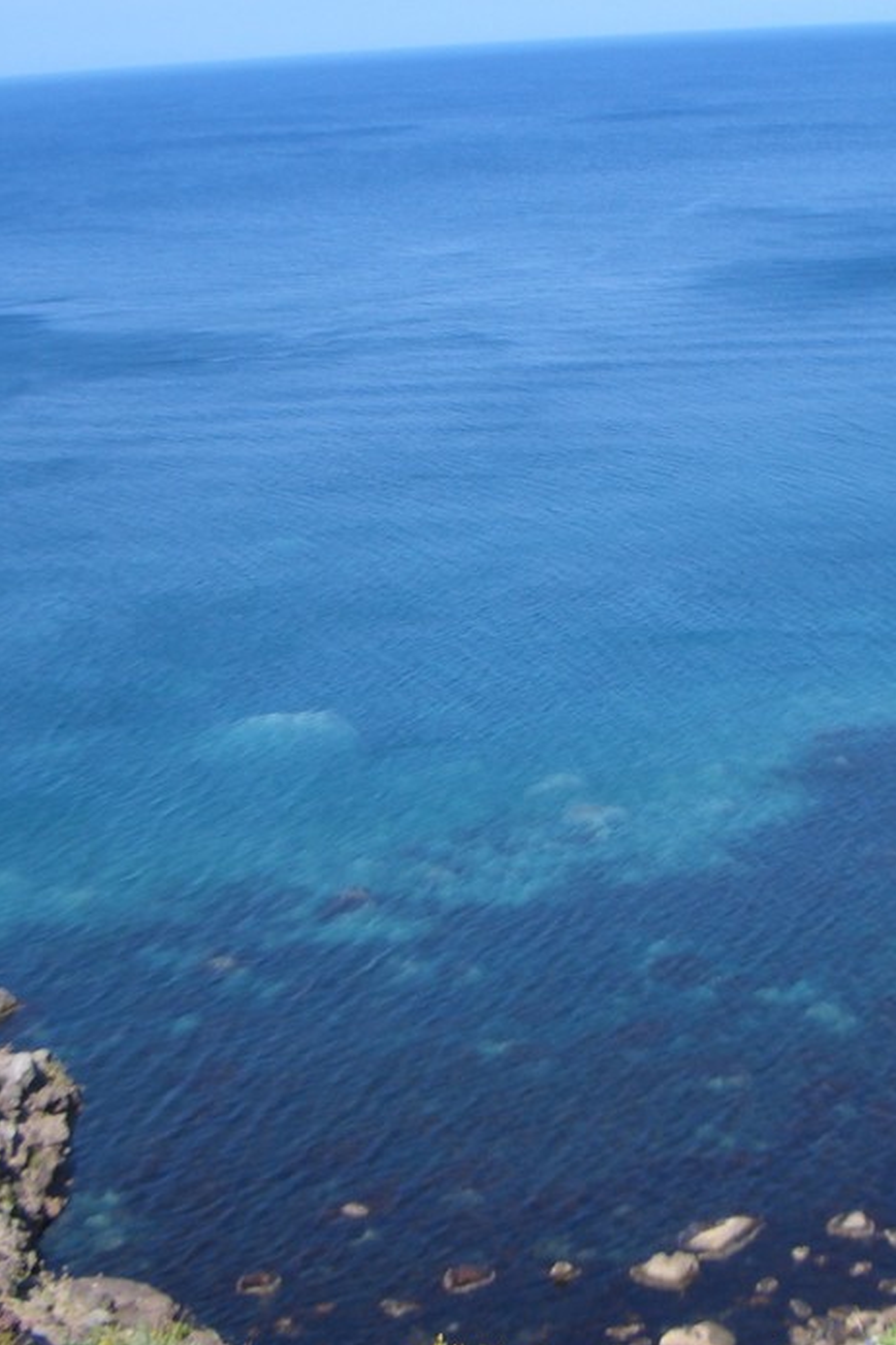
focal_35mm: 63
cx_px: 663
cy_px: 592
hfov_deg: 21.4
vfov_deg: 31.9
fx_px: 2352
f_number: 4.3
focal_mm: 5.8
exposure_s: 1/320
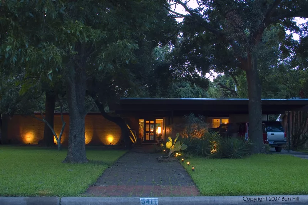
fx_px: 397
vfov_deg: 28.9
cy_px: 102
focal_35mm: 46
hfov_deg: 42.4
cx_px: 154
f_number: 16
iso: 200
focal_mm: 31
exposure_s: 25
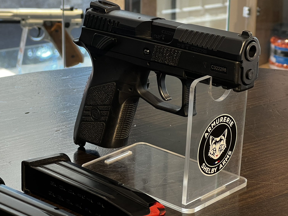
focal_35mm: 105
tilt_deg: -19.3
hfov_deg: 18.7
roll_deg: +0.0
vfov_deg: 14.1
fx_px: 873
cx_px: 119
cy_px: 105
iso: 100
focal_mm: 9
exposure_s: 1/100
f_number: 2.8
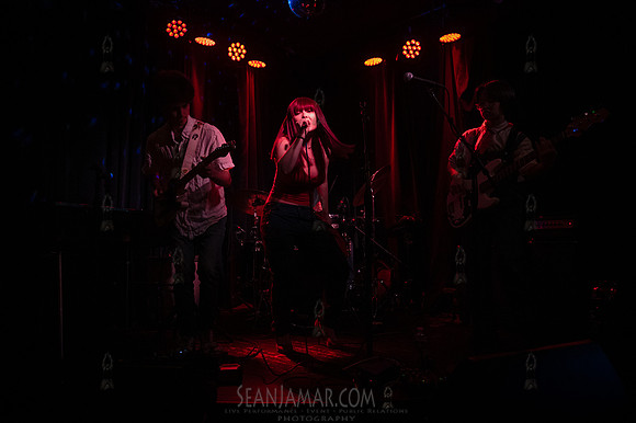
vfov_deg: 51.6
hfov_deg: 72.0
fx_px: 438
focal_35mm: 25
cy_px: 211
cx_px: 312
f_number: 3.2
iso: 8000
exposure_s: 1/400
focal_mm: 24
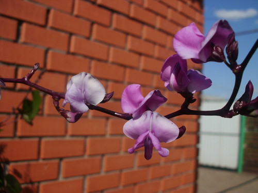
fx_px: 268
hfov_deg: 51.4
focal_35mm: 36
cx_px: 129
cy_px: 96
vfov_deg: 39.7
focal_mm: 6.3
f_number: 7.3
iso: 64
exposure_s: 1/400
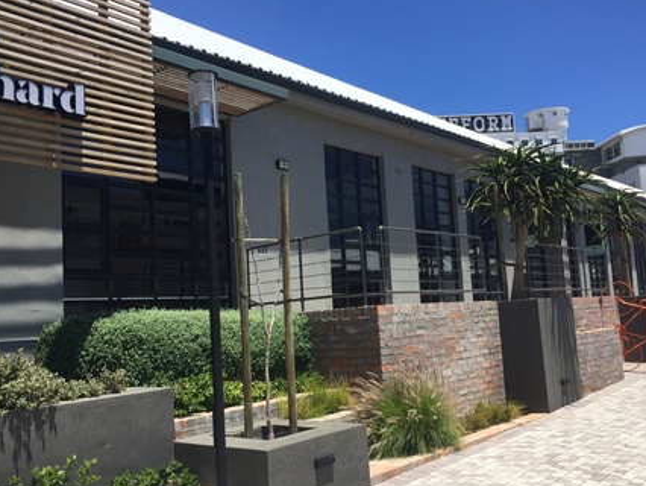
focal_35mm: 34
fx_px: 635
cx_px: 349
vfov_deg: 41.8
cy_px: 254
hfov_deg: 53.9
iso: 32
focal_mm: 4.15
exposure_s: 1/2083
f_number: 2.2
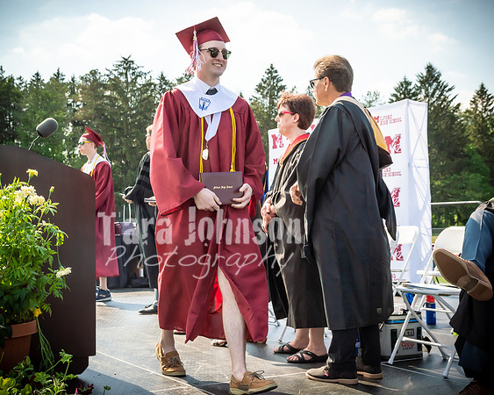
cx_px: 247
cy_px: 198
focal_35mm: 54
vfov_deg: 28.0
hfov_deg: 34.7
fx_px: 791
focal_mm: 32
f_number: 7.1
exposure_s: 1/800
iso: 200
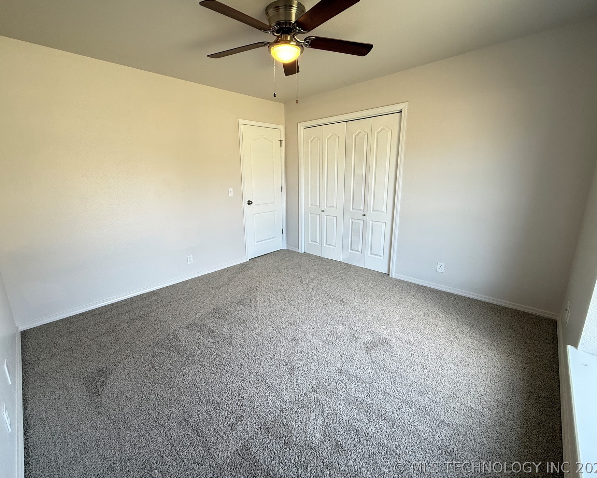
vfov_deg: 84.0
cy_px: 233
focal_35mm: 15
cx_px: 286
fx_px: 265
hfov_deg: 96.7
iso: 160
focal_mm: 2.22
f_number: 2.2
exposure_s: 1/120
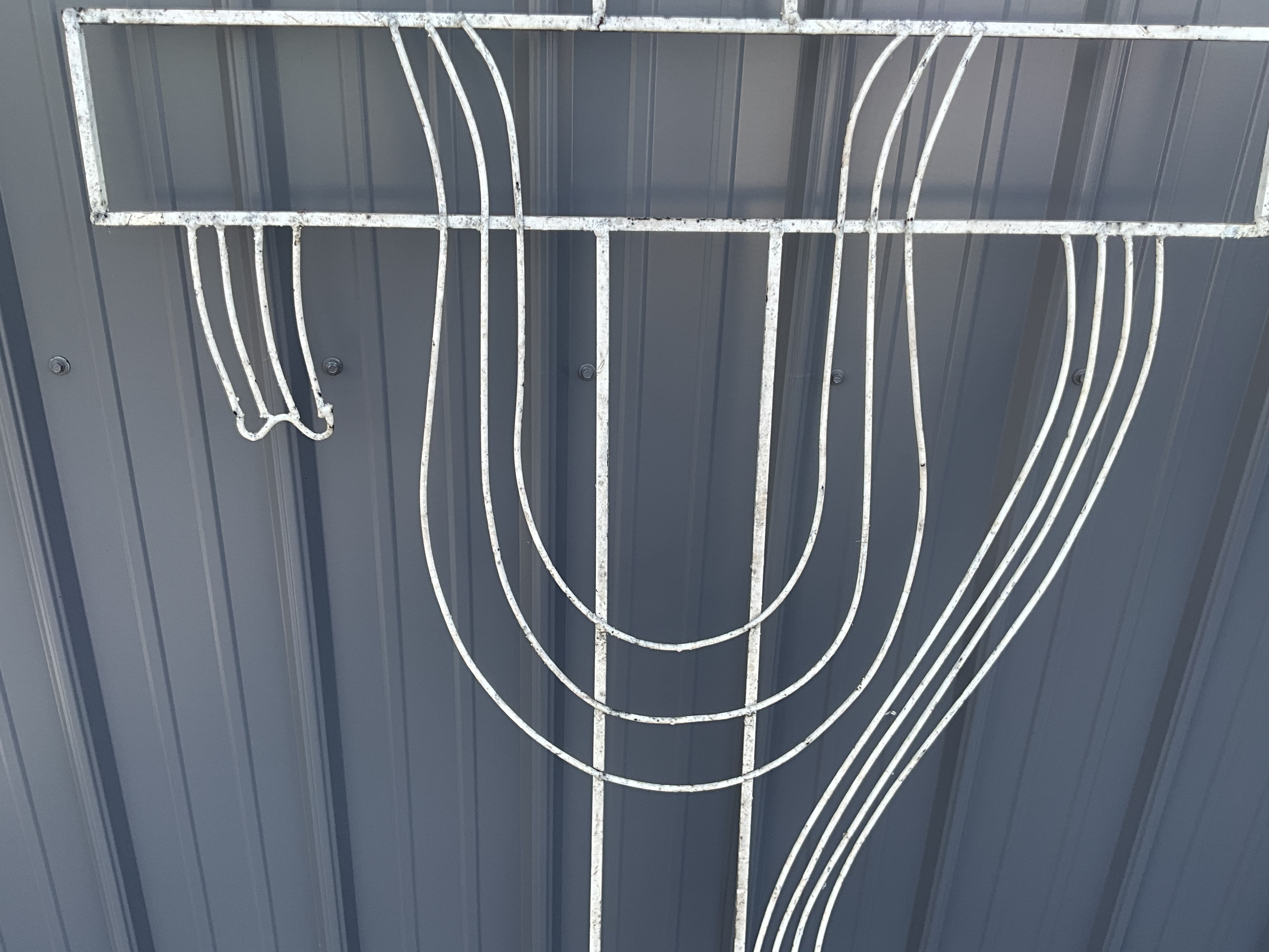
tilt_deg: -24.7
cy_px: 476
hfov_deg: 61.7
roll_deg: -1.8
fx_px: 1063
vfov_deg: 48.2
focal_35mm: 29
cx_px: 634
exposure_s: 1/122
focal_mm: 3
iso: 16
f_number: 1.8
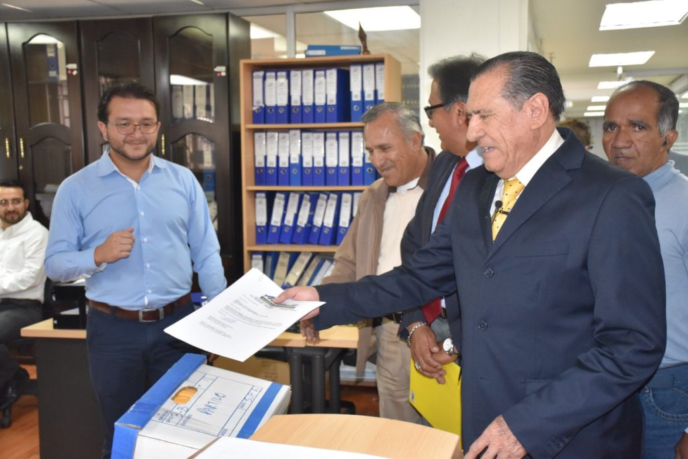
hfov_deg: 47.9
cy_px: 230
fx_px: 774
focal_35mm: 40
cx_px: 344
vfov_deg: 33.0
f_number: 4
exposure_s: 1/60
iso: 2000
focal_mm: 27
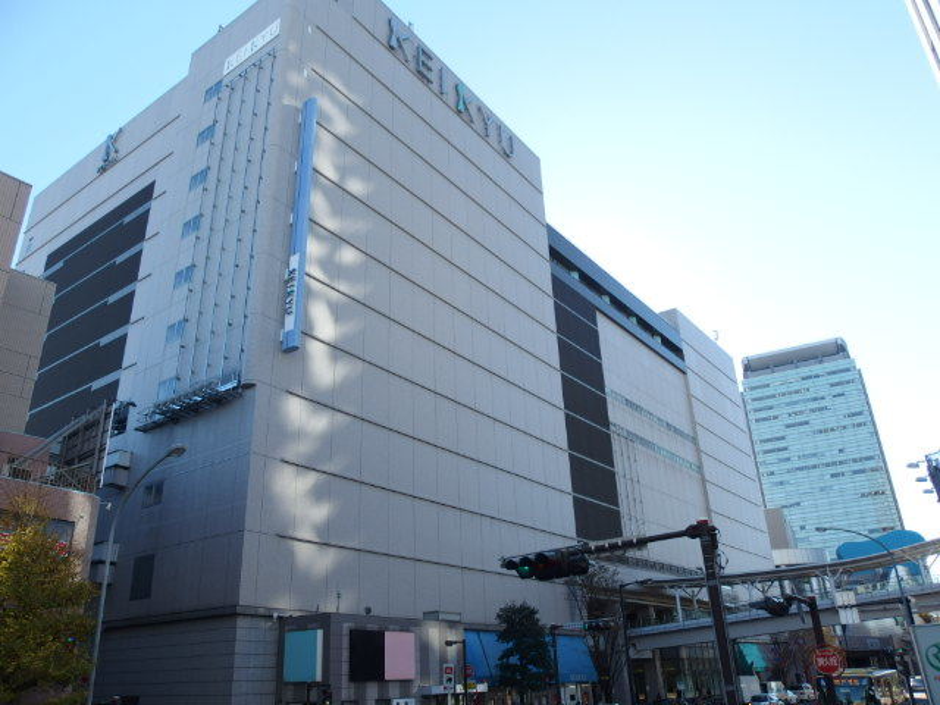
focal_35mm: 26
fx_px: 706
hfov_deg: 67.3
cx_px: 470
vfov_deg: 53.1
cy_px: 352
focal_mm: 4.7
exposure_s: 1/500
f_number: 3.2
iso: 100
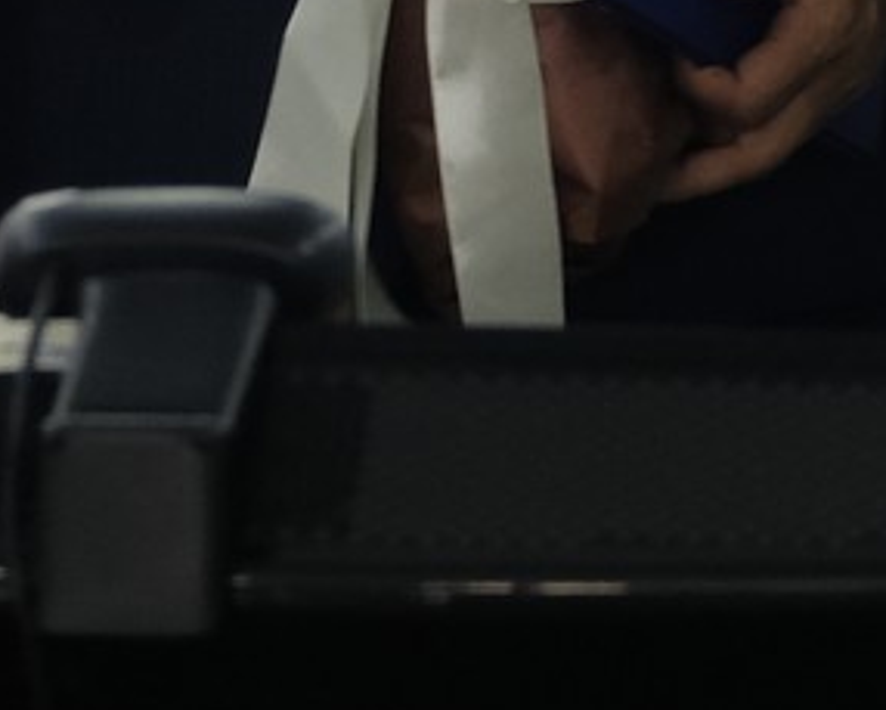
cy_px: -1149
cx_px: 1149
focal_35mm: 413
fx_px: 10833
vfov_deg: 3.7
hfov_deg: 4.7
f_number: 5.6
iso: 500
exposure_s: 1/15
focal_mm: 41.8
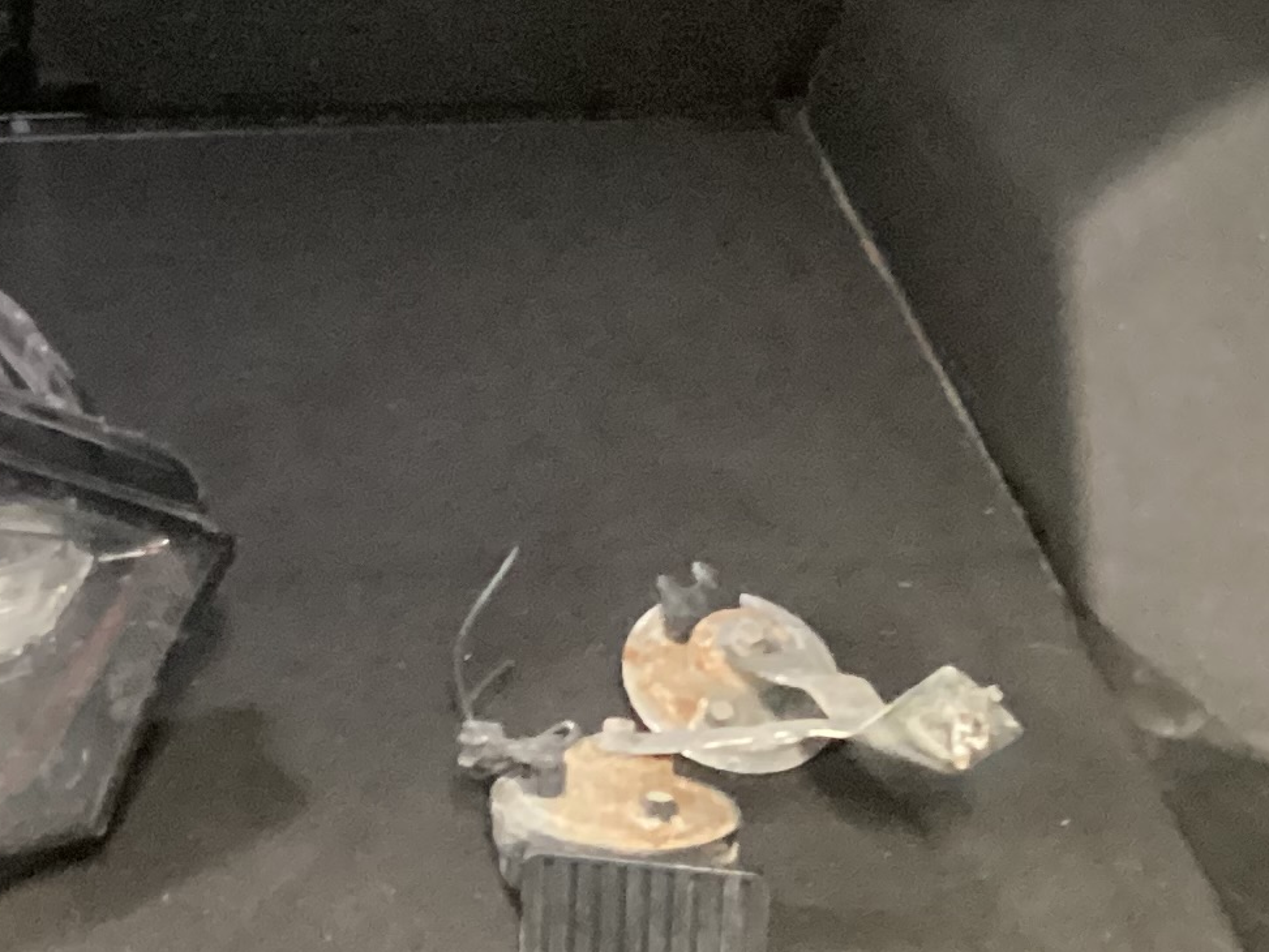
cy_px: 30
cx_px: -207
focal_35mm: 104
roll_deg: +1.1
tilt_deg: -24.3
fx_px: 3813
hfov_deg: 18.1
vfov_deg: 14.0
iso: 640
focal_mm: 3.3
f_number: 2.4
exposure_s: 1/17
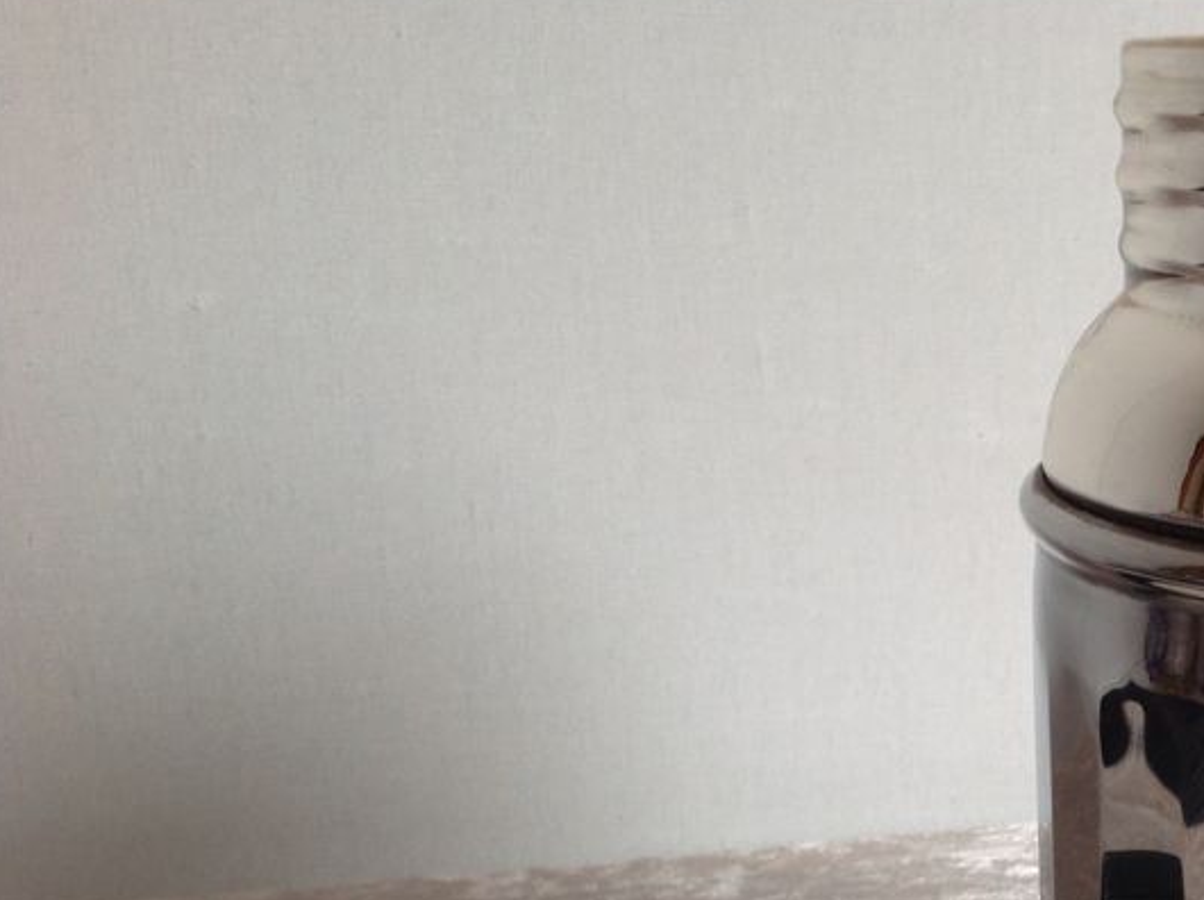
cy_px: 817
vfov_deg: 21.7
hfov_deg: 28.1
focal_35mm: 66
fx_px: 2292
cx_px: 1122
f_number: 2.4
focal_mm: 4.28
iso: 80
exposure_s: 1/15
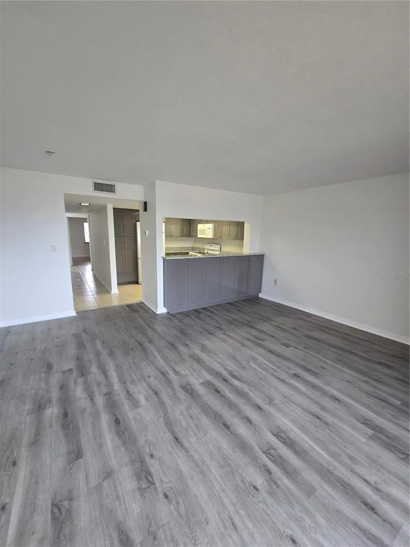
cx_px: 205
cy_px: 274
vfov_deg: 106.2
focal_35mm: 13
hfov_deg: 89.9
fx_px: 205
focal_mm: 2.2
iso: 160
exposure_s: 1/60
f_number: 2.2
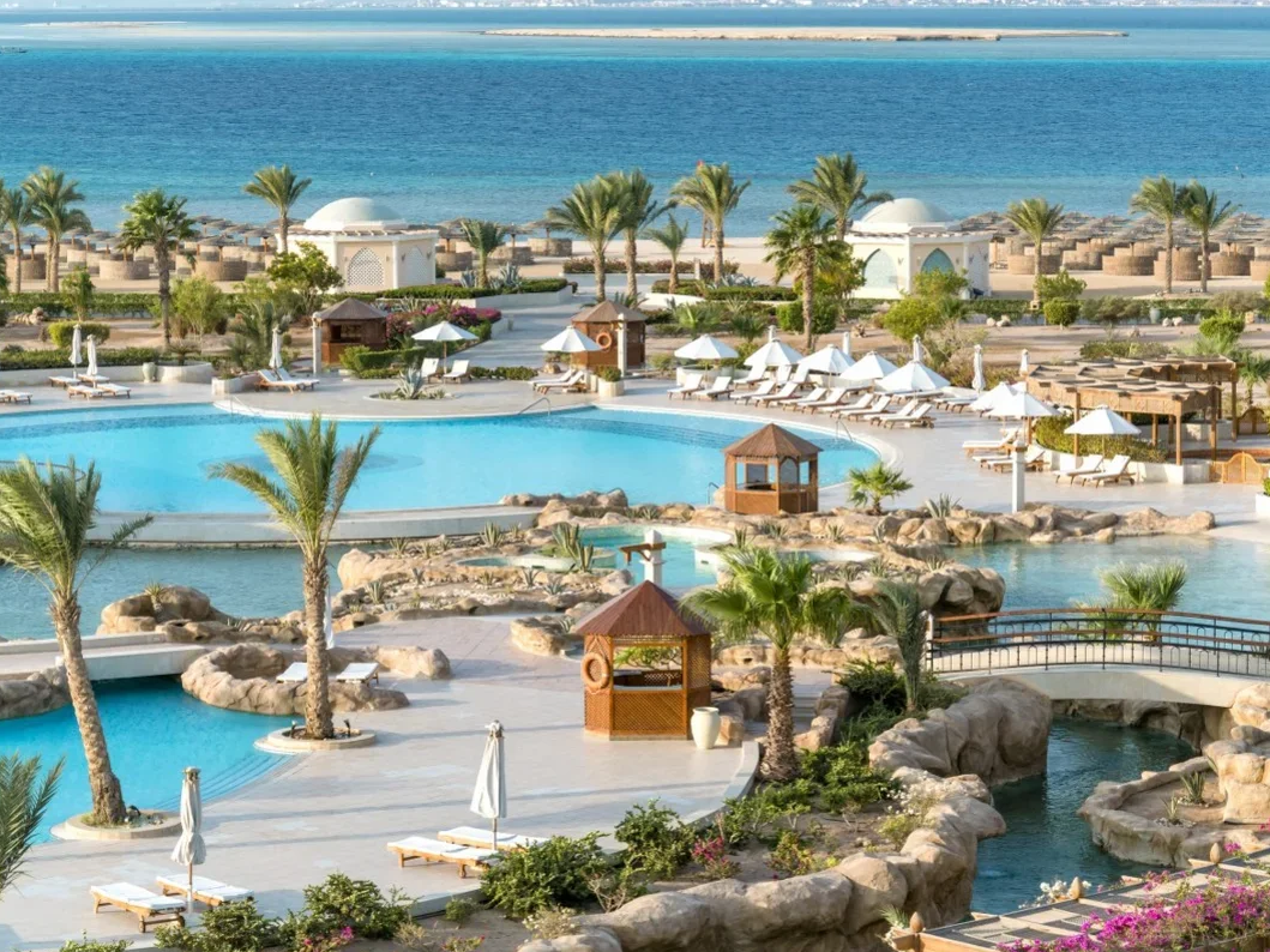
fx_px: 3999
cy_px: 478
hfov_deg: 18.0
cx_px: 696
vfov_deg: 13.6
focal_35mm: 109
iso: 400
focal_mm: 100
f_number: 10
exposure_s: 1/640
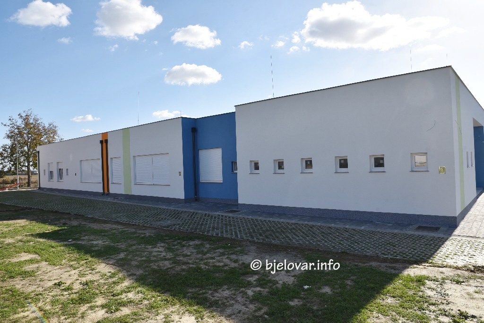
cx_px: 242
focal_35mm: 24
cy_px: 162
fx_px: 323
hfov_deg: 73.7
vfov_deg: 53.2
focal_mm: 24
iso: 100
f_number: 9
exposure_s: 1/200
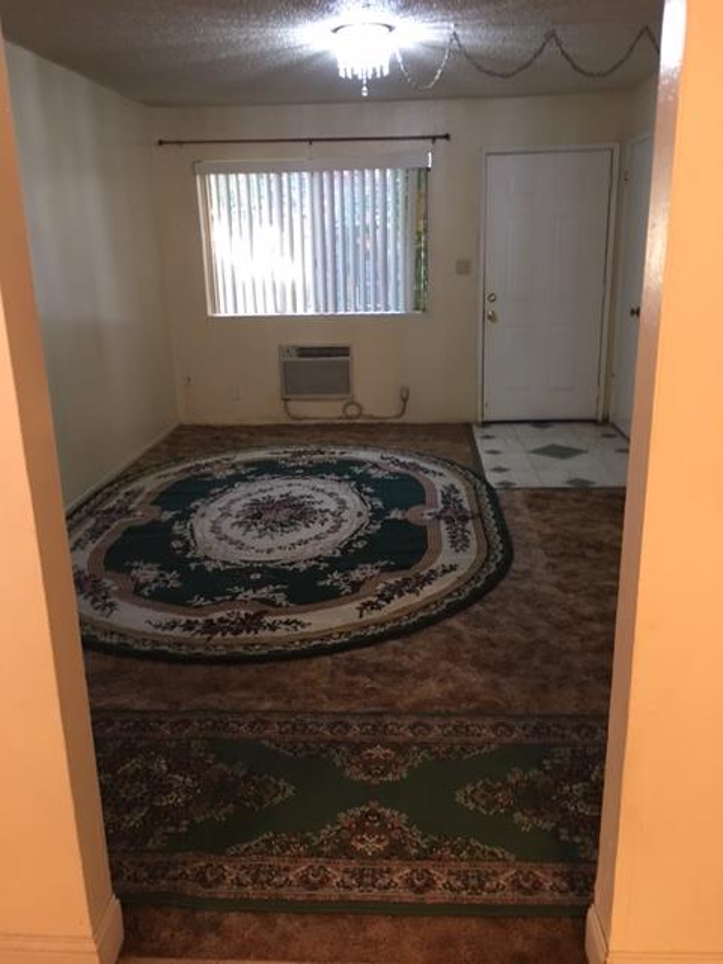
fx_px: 808
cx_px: 362
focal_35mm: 29
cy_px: 482
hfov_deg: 48.2
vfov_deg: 61.7
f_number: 2.2
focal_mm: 4.15
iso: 80
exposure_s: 1/10
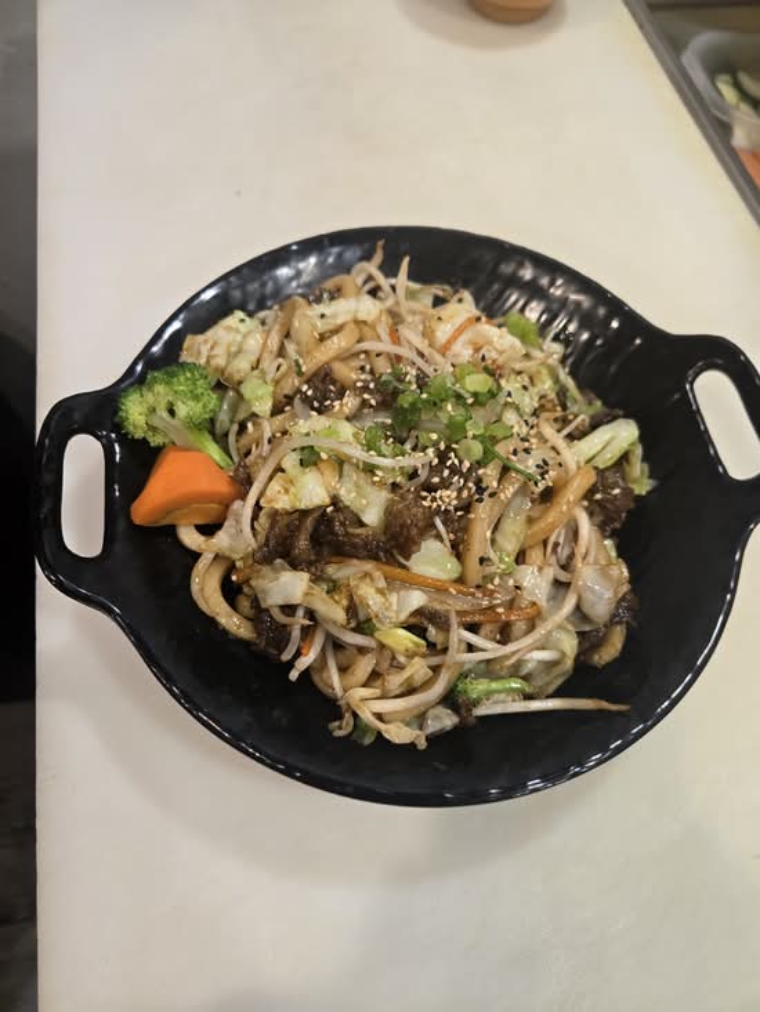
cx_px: 380
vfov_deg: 73.9
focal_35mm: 23
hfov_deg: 58.9
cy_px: 506
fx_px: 673
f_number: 1.8
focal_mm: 5.4
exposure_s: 1/120
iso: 320
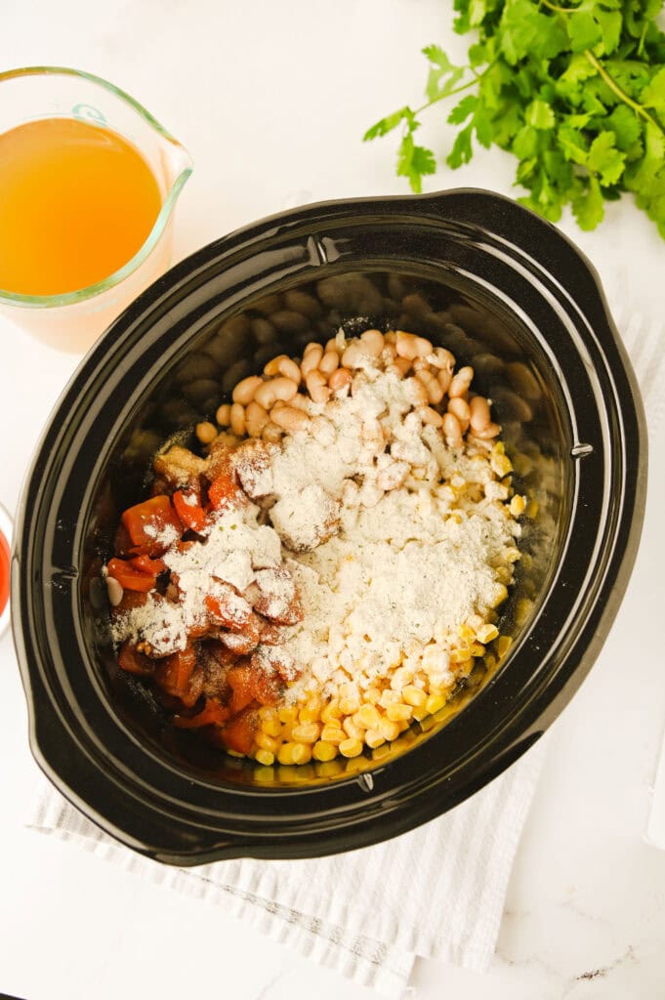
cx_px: 332
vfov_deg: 48.5
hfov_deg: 33.3
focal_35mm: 40
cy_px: 500
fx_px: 1110
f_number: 5
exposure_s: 1/100
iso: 400
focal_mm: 40
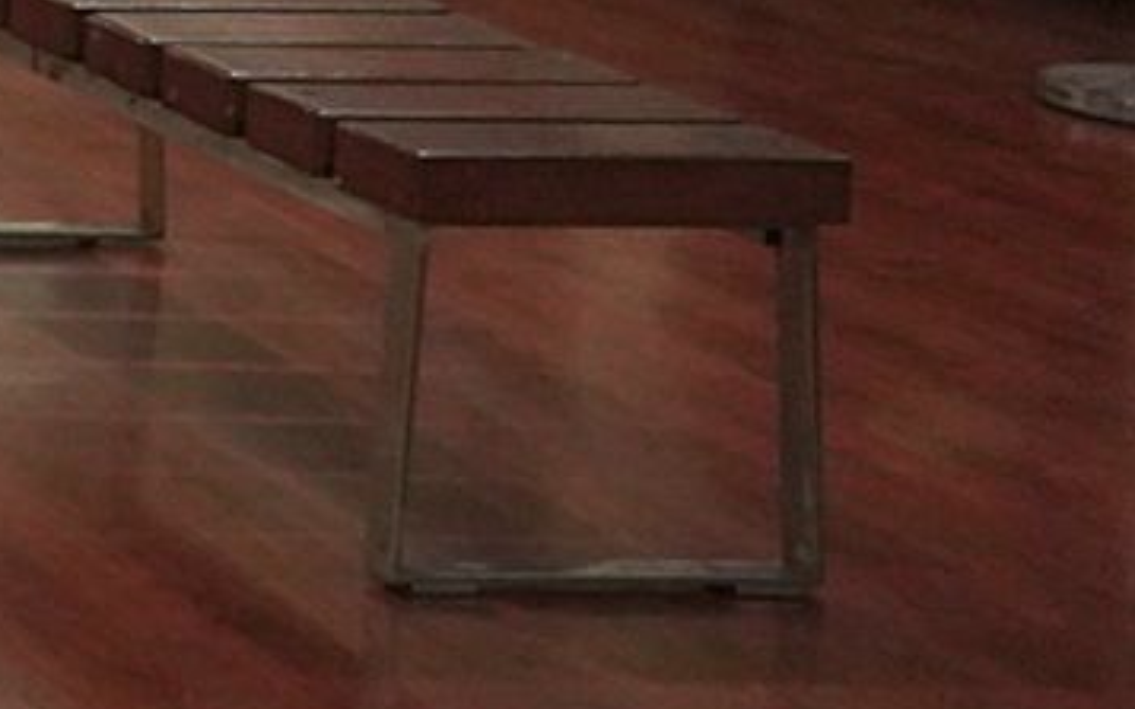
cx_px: -2032
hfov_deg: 11.2
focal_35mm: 137
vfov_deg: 9.0
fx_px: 4237
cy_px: -734
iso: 3200
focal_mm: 24
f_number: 5
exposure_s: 1/80
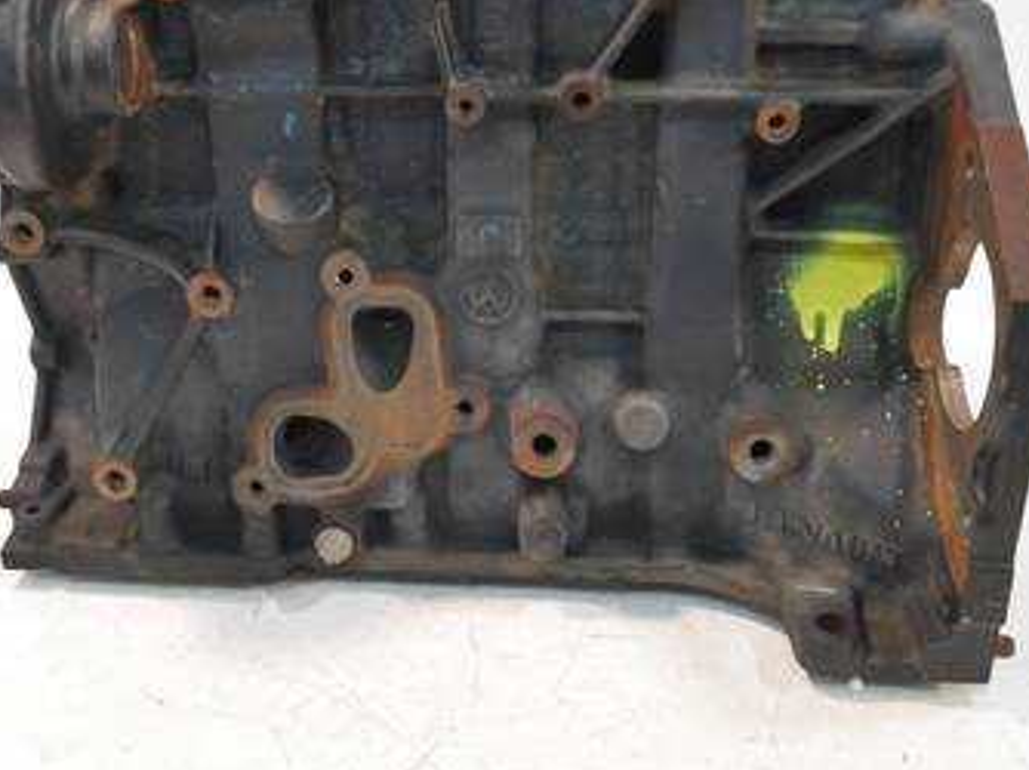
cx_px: 434
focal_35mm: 46
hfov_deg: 41.2
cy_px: 351
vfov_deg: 31.5
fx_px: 1366
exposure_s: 1/60
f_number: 3.8
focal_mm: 16
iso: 1000
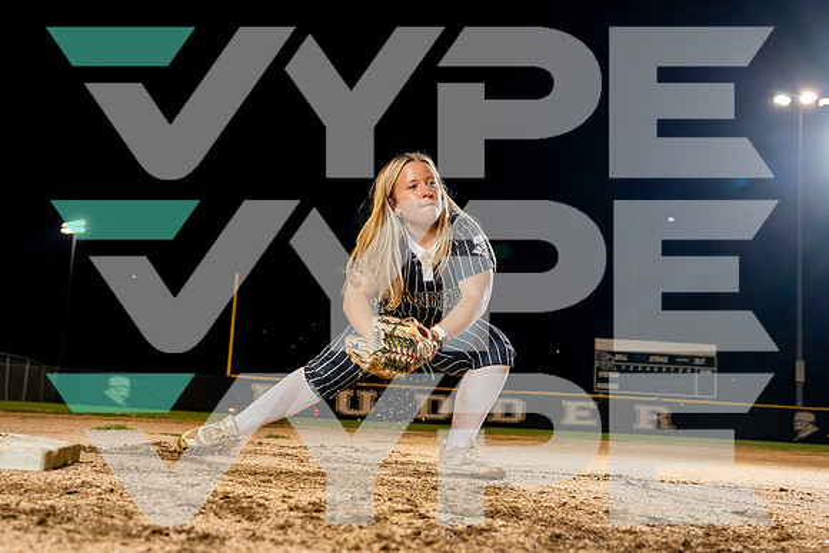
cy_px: 276
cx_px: 414
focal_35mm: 40
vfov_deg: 33.3
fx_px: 925
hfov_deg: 48.3
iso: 500
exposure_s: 1/250
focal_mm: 35
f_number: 4
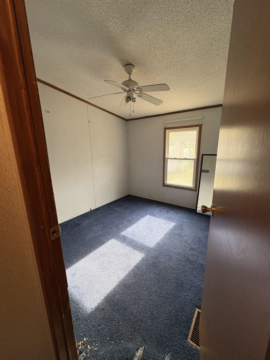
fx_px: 146
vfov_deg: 102.1
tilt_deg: -12.8
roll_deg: +0.9
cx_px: 135
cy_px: 180
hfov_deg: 85.7
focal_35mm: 14
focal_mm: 2.22
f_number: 2.2
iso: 200
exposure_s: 1/120
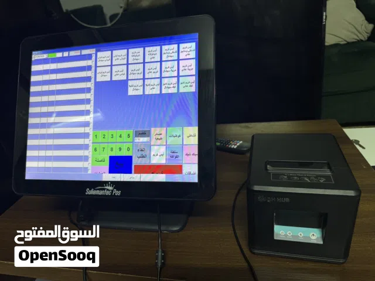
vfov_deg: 56.8
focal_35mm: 24
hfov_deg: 71.6
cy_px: 140
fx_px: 260
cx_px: 188
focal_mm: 6.76
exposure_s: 1/50
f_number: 1.78
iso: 125
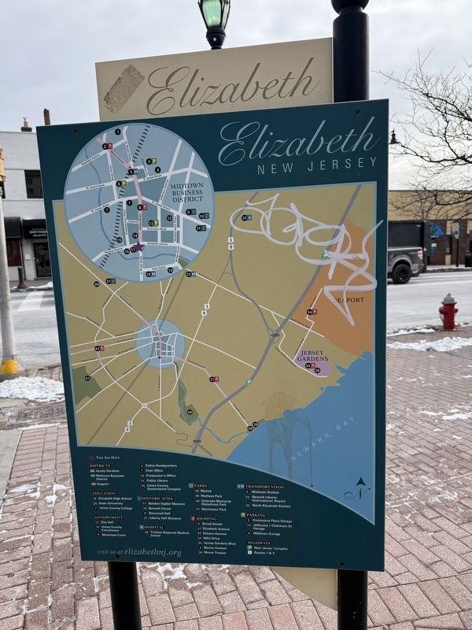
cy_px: 315
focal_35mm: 24
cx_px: 236
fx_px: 436
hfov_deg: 56.8
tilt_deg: -8.2
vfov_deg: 71.6
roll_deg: +2.0
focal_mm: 6.76
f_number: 1.78
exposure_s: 1/2169
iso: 100
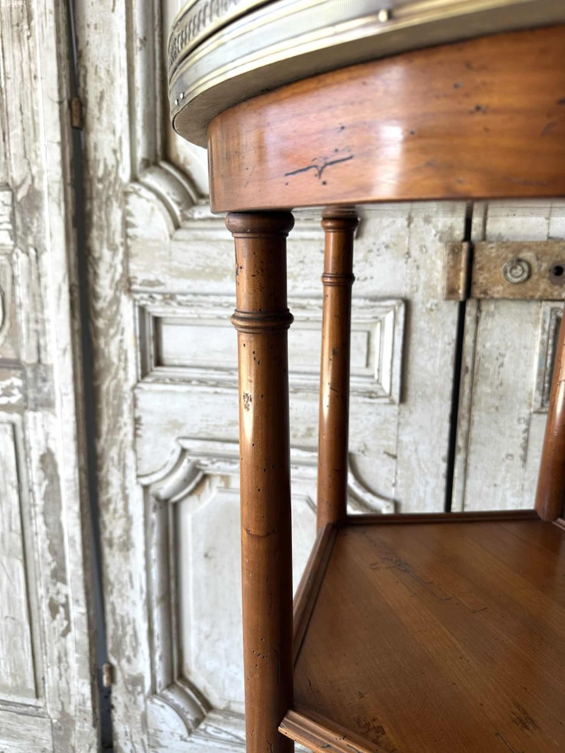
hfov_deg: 56.8
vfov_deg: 71.6
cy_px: 376
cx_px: 282
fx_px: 522
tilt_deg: -14.7
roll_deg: -0.5
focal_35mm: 24
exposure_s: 1/157
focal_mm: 6.86
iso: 64
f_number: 1.78
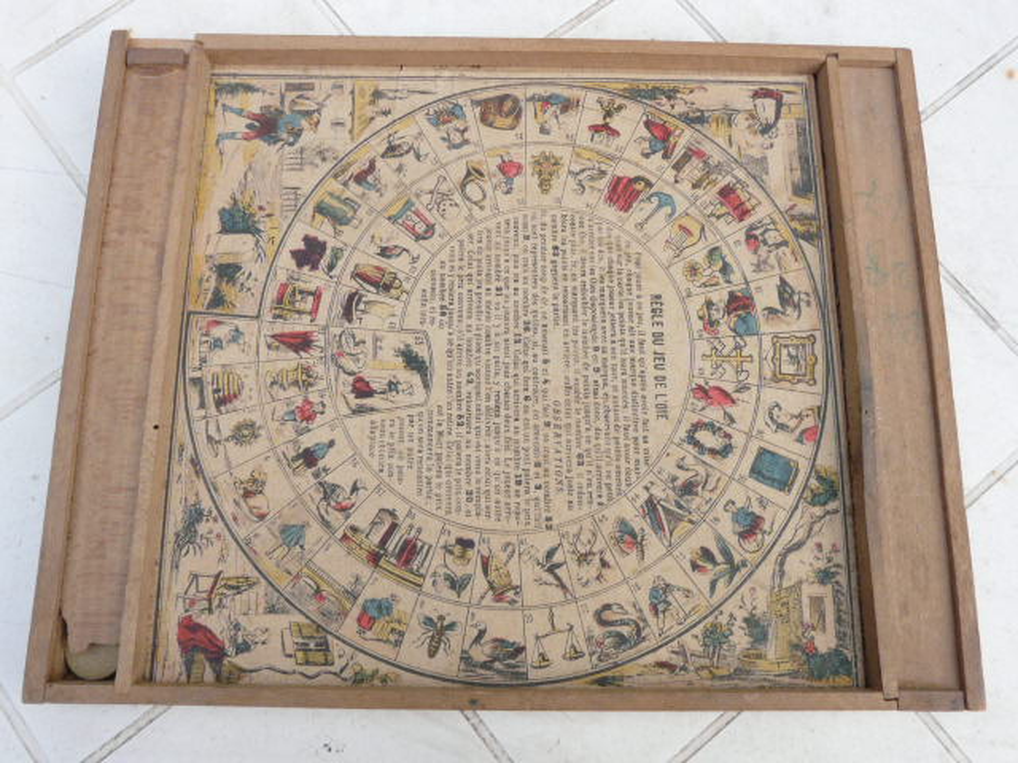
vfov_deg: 49.7
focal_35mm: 28
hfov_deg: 63.4
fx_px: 823
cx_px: 509
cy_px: 382
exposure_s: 1/25
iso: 200
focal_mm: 4.6
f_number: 8
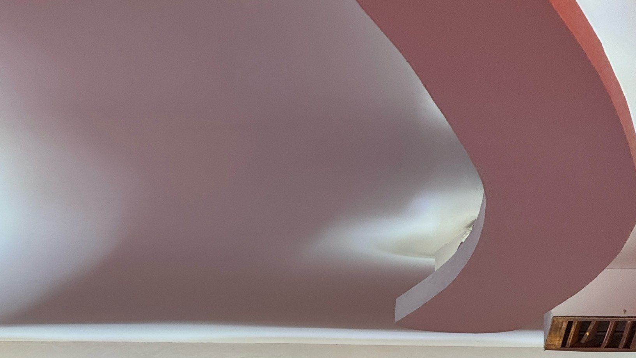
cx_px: 268
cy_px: 458
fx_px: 3693
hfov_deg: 9.8
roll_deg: -1.3
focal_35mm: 219
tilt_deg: +7.5
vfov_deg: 5.5
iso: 100
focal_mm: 15.66
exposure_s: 1/100
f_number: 2.8
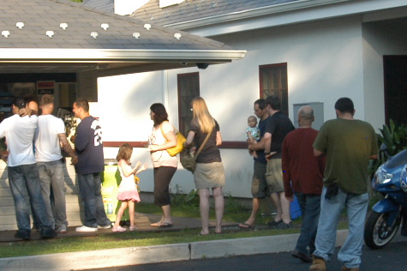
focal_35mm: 114
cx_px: 225
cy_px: 111
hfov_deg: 18.0
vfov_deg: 12.0
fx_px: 1288
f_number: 11
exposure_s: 1/200
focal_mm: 24
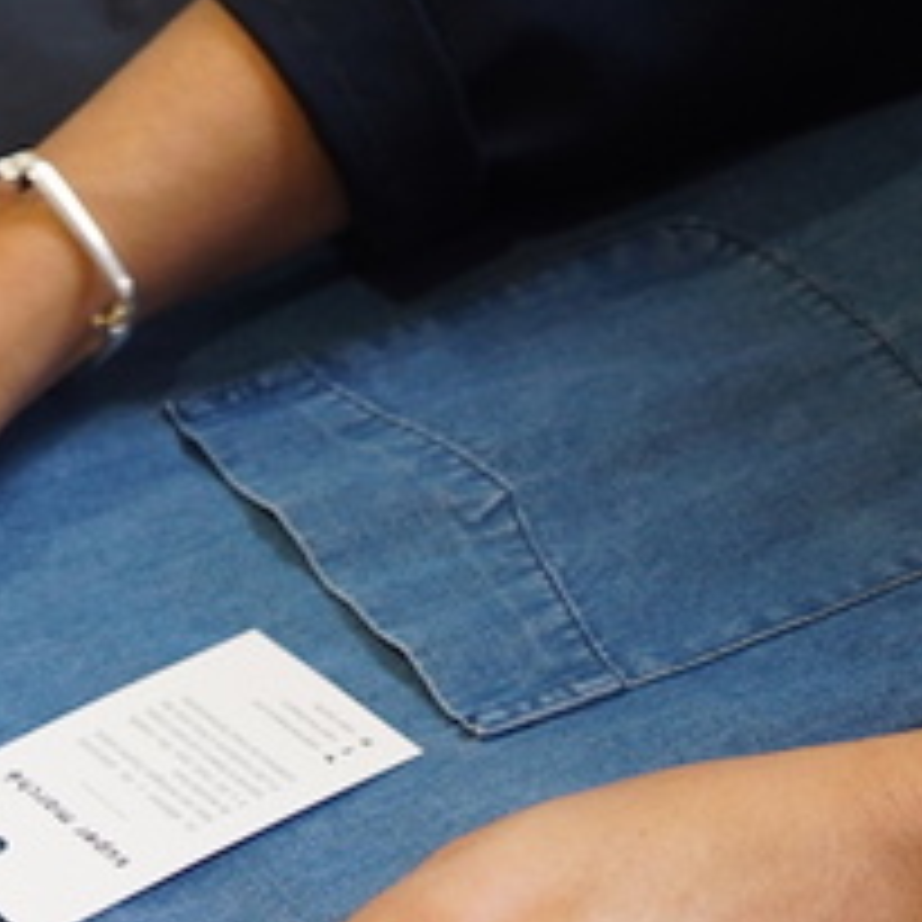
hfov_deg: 14.4
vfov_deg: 14.4
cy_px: 958
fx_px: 3586
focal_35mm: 119
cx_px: -47
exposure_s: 1/60
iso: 1250
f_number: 4
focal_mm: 40
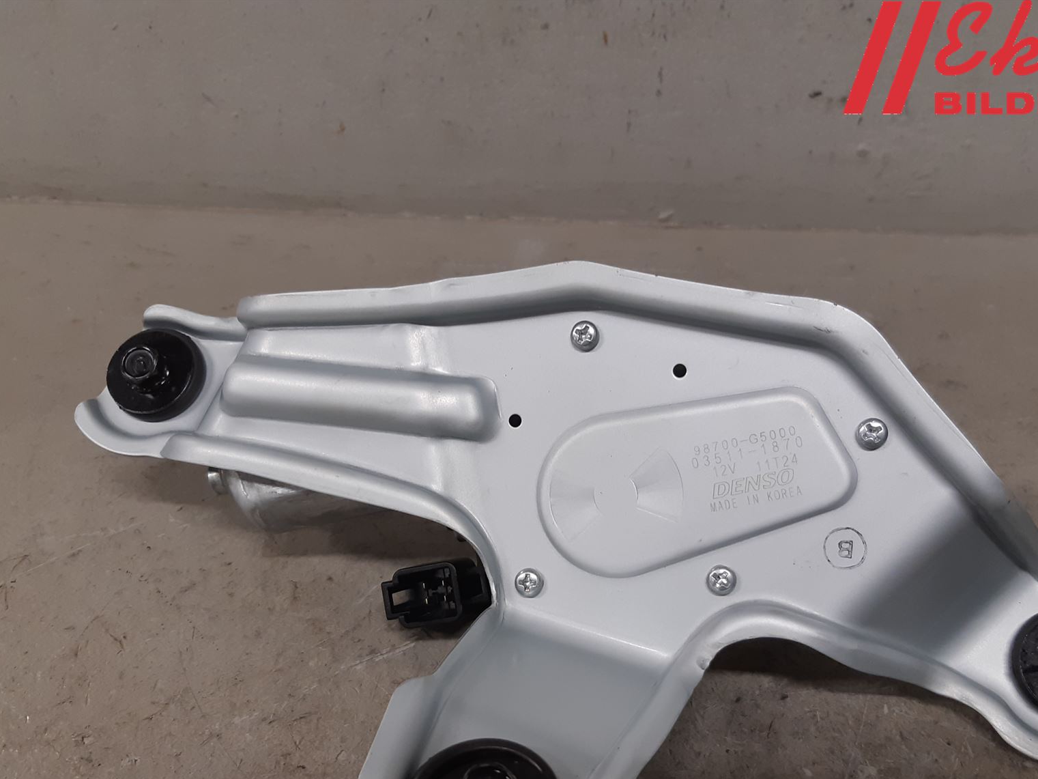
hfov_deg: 52.6
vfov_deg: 40.2
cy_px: 523
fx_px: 1050
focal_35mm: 35
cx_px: 563
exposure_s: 1/50
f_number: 1.7
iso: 80
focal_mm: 3.93
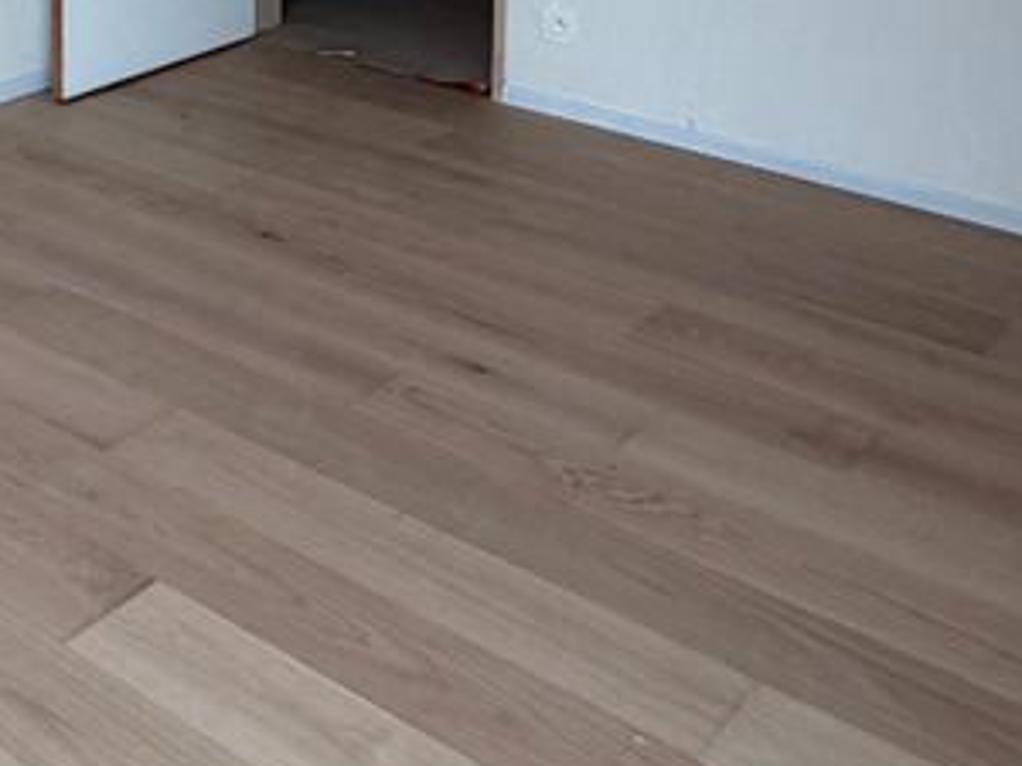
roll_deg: +0.8
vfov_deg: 22.8
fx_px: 1653
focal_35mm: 56
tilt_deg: -5.8
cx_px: 17
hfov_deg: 31.9
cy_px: -269
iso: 64
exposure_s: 1/121
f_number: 2.2
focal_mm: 2.22
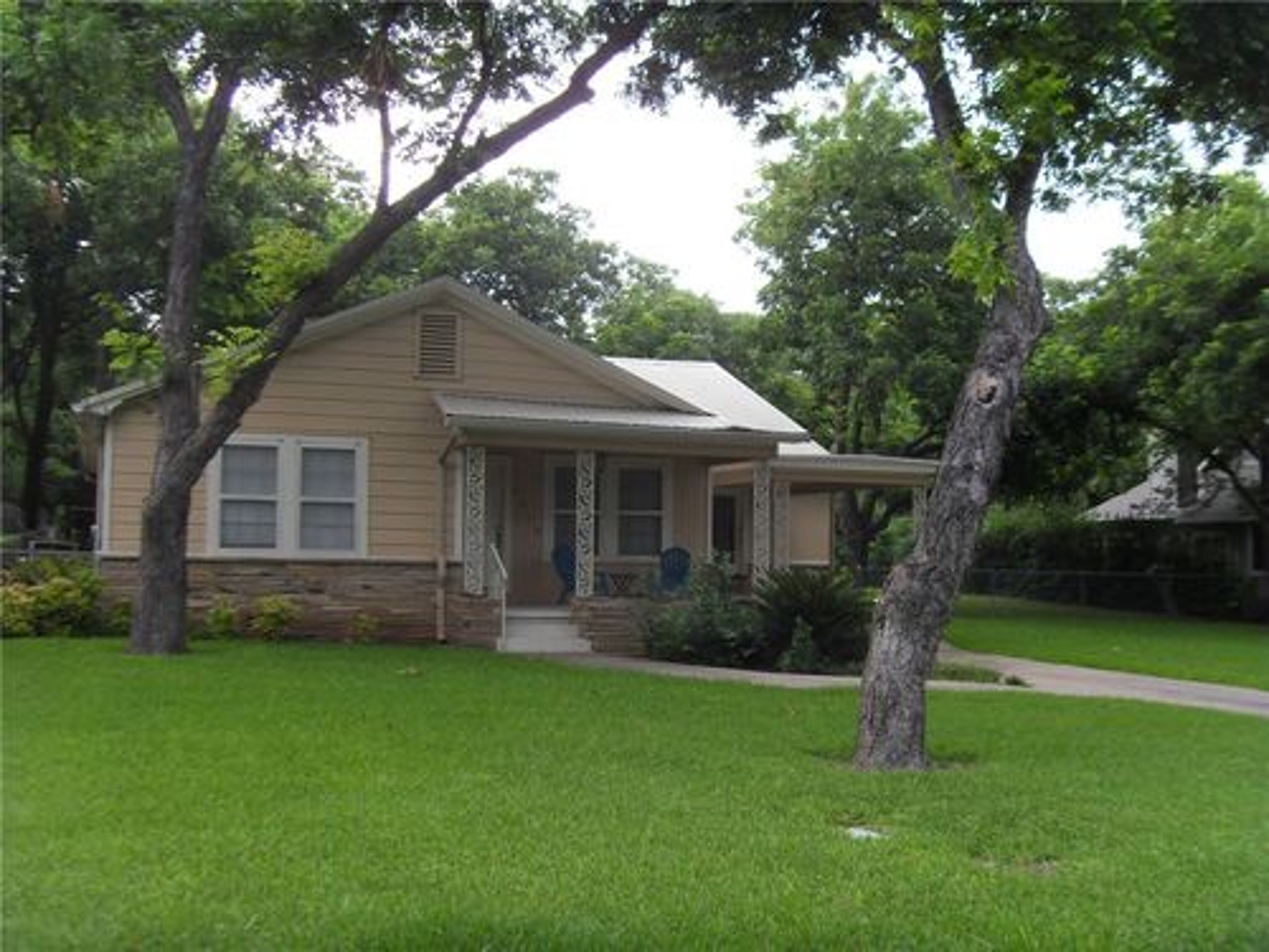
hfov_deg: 47.9
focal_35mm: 39
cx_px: 634
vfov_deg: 36.8
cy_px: 476
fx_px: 1430
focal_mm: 6.6
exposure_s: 1/250
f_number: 3.5
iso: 80
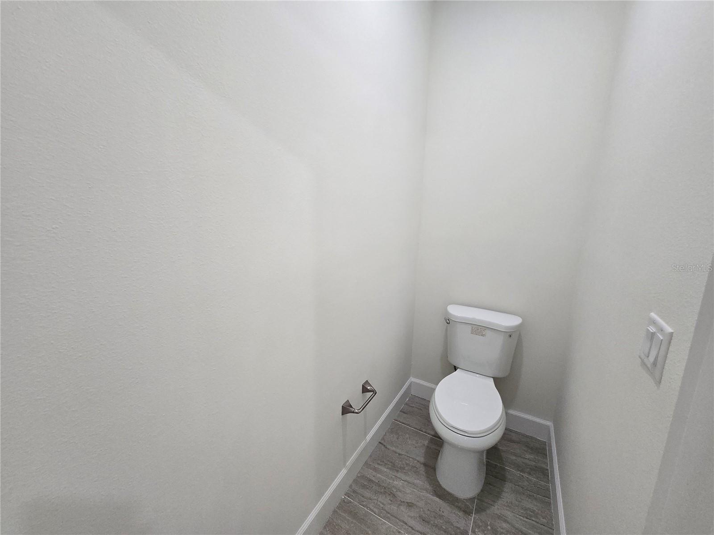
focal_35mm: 13
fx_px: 268
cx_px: 357
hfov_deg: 106.2
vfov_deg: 89.9
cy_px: 268
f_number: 2.2
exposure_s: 1/60
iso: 100
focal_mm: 1.7
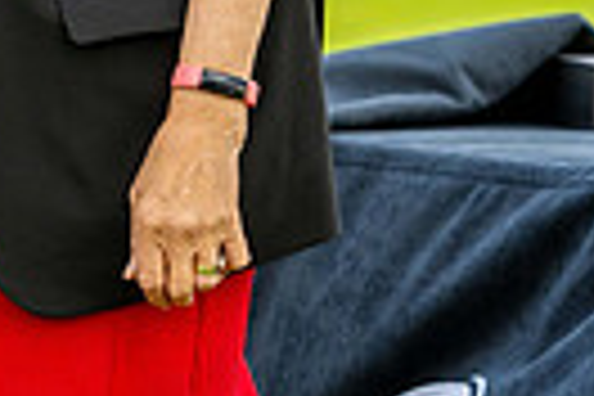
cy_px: -232
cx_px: -670
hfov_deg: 5.4
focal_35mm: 373
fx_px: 6154
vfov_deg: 3.7
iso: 400
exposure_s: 1/250
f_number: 4
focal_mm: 85
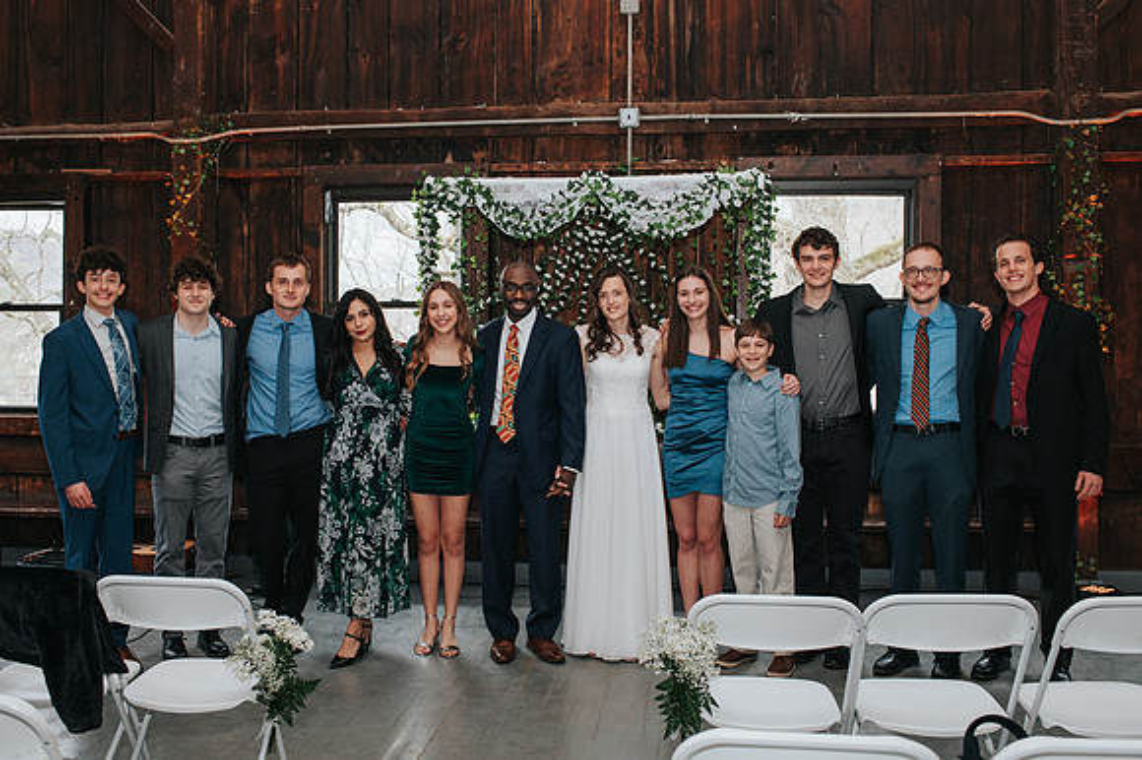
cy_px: 365
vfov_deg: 35.3
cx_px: 539
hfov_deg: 51.1
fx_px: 1193
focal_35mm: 38
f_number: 4.5
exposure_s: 1/200
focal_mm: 35
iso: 1000
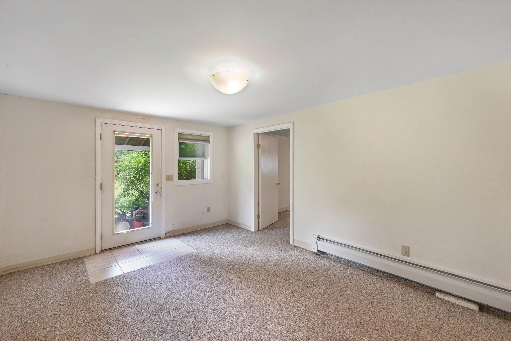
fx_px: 199
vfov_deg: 81.2
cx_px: 256
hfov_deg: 104.3
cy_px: 170
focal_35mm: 14
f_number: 14
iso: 1000
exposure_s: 1/13
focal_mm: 14
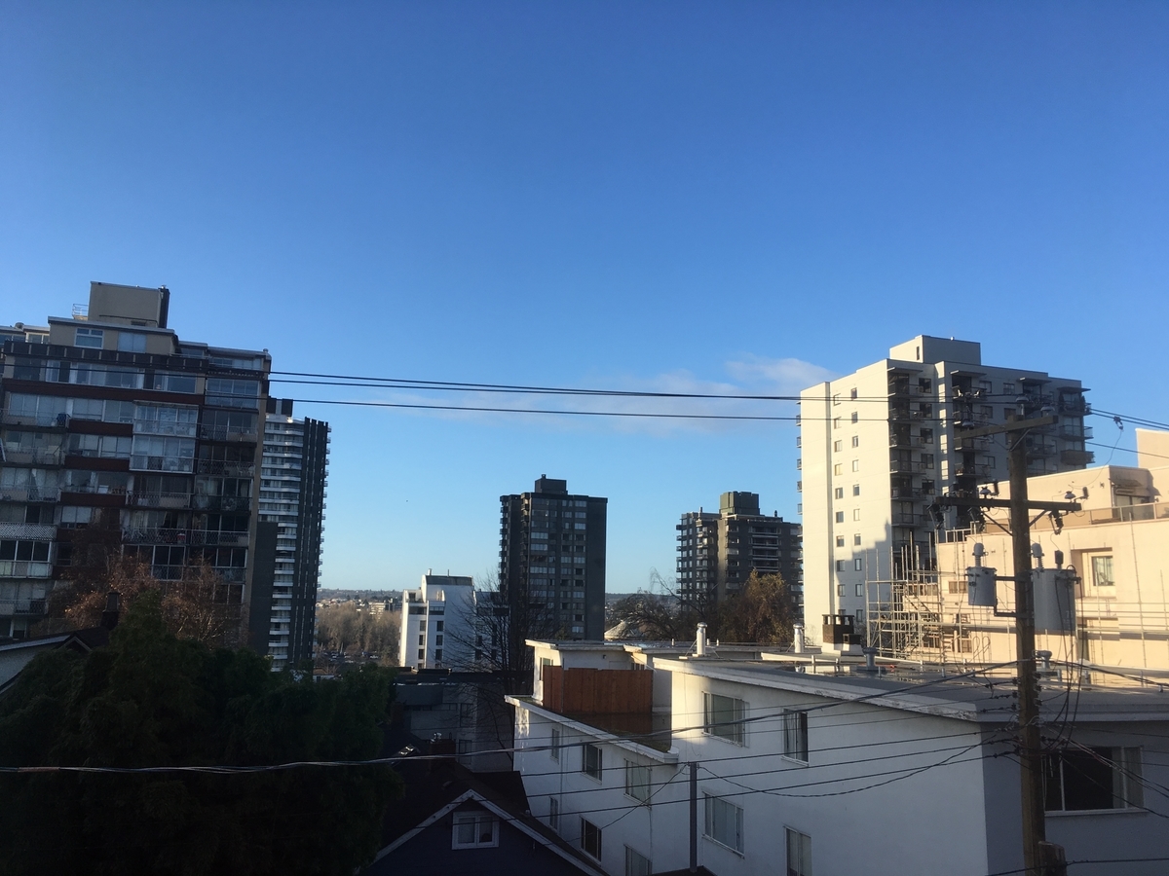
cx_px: 584
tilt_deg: +11.3
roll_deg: -1.7
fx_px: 979
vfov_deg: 48.2
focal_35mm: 29
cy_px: 438
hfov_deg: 61.7
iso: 25
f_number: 2.2
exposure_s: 1/845
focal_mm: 4.15
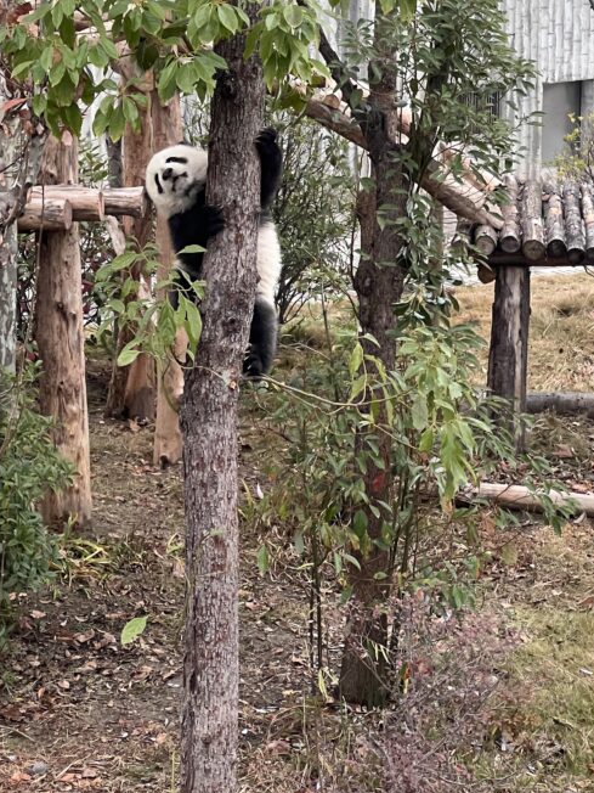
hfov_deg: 12.2
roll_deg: -1.0
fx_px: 2768
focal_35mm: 121
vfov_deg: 16.2
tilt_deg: -6.4
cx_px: 165
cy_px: 195
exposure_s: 1/68
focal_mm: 9
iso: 200
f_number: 2.8
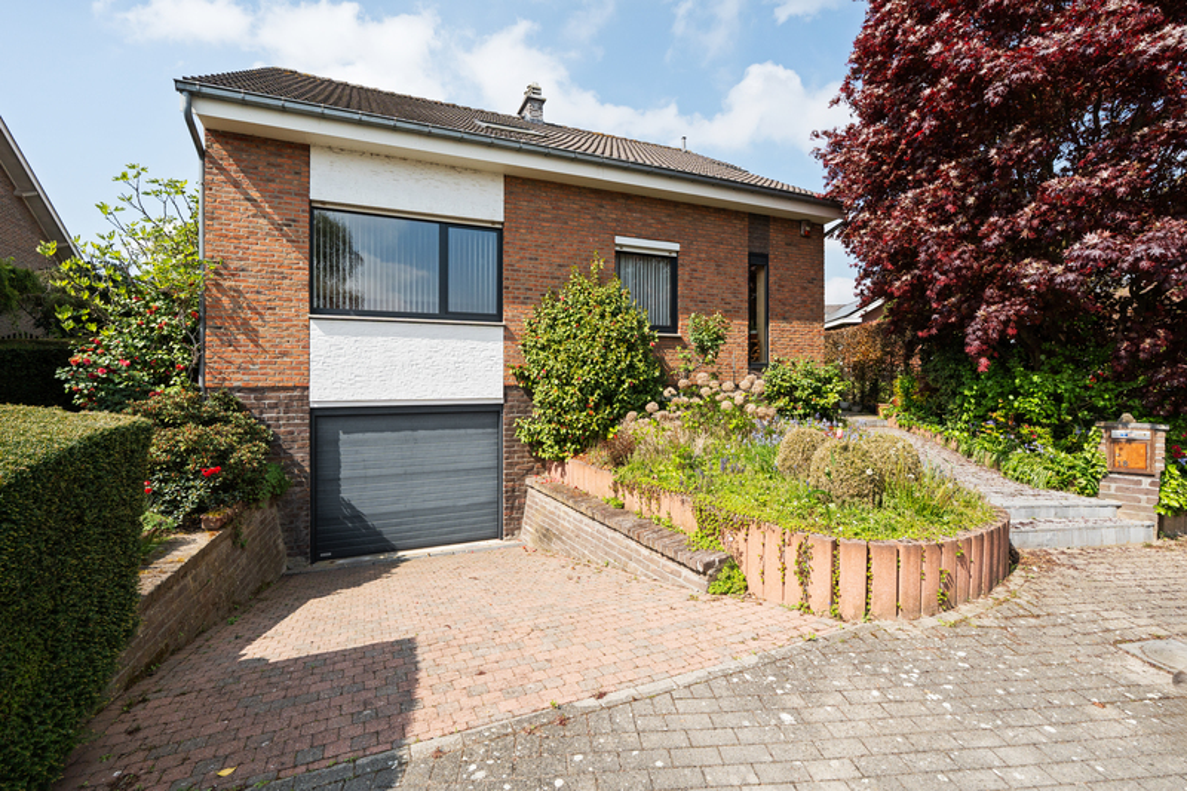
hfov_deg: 96.7
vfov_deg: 73.7
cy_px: 396
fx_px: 527
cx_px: 594
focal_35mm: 16
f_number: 9
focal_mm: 16
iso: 250
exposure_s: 1/800
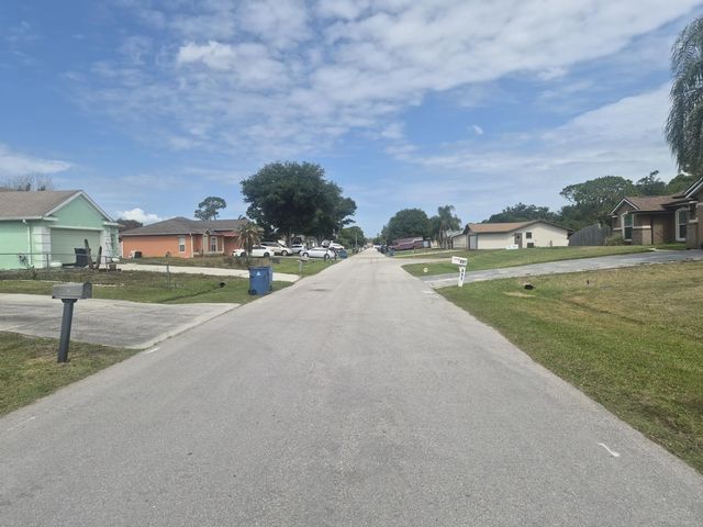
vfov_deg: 58.9
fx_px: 467
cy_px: 264
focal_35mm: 23
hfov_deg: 73.9
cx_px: 352
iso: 64
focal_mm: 5.4
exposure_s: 1/7696
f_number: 1.8
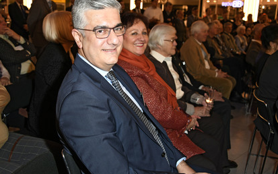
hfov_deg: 49.3
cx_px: 140
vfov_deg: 32.0
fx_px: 303
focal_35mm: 40
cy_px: 84
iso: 800
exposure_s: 1/100
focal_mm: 36
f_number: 6.3
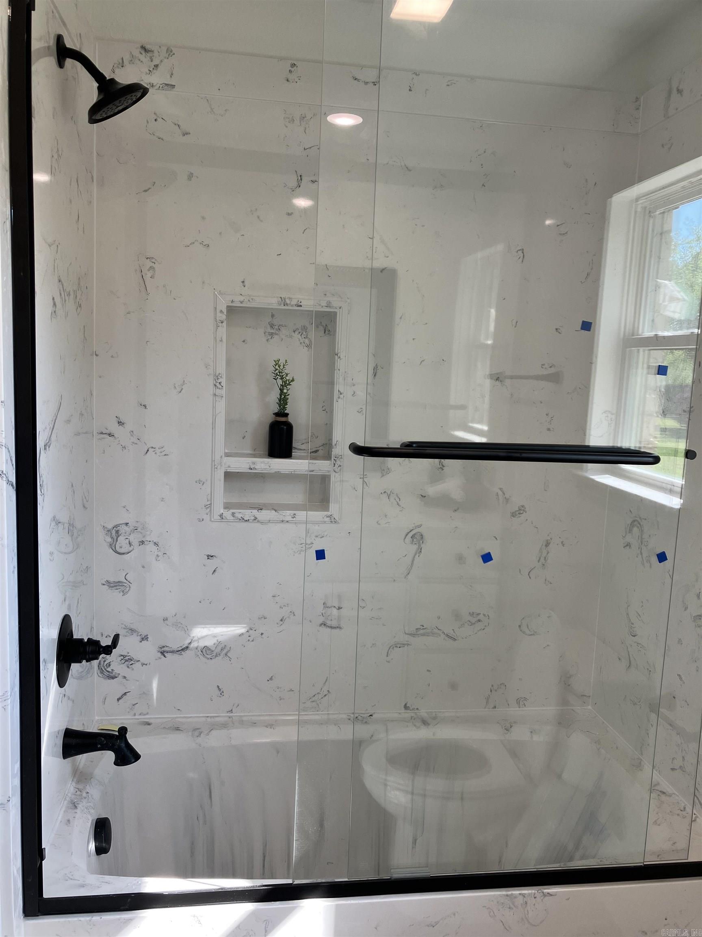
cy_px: 468
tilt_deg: -7.7
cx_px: 351
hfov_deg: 49.7
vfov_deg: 63.4
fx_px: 757
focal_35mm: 28
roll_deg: -3.6
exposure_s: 1/120
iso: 40
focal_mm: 3.99
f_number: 1.8
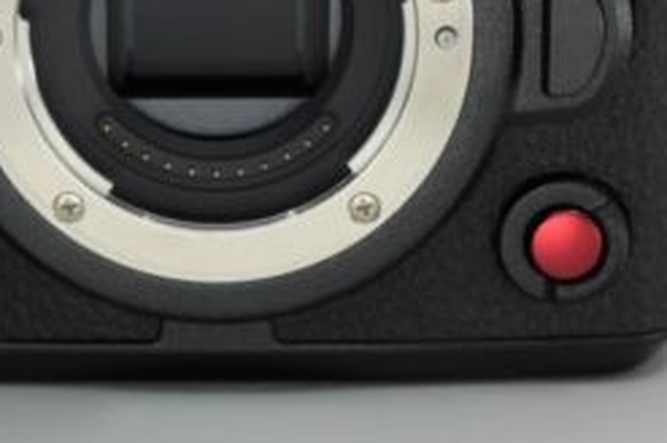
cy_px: -84
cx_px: 51
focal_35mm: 249
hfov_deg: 8.2
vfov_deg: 5.5
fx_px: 4607
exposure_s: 1/60
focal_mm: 60
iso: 200
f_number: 11
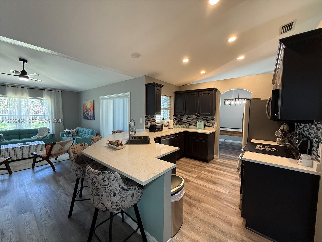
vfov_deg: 85.7
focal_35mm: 14
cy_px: 121
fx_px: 130
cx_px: 161
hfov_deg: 102.1
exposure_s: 1/60
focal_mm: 2.22
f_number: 2.2
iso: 250
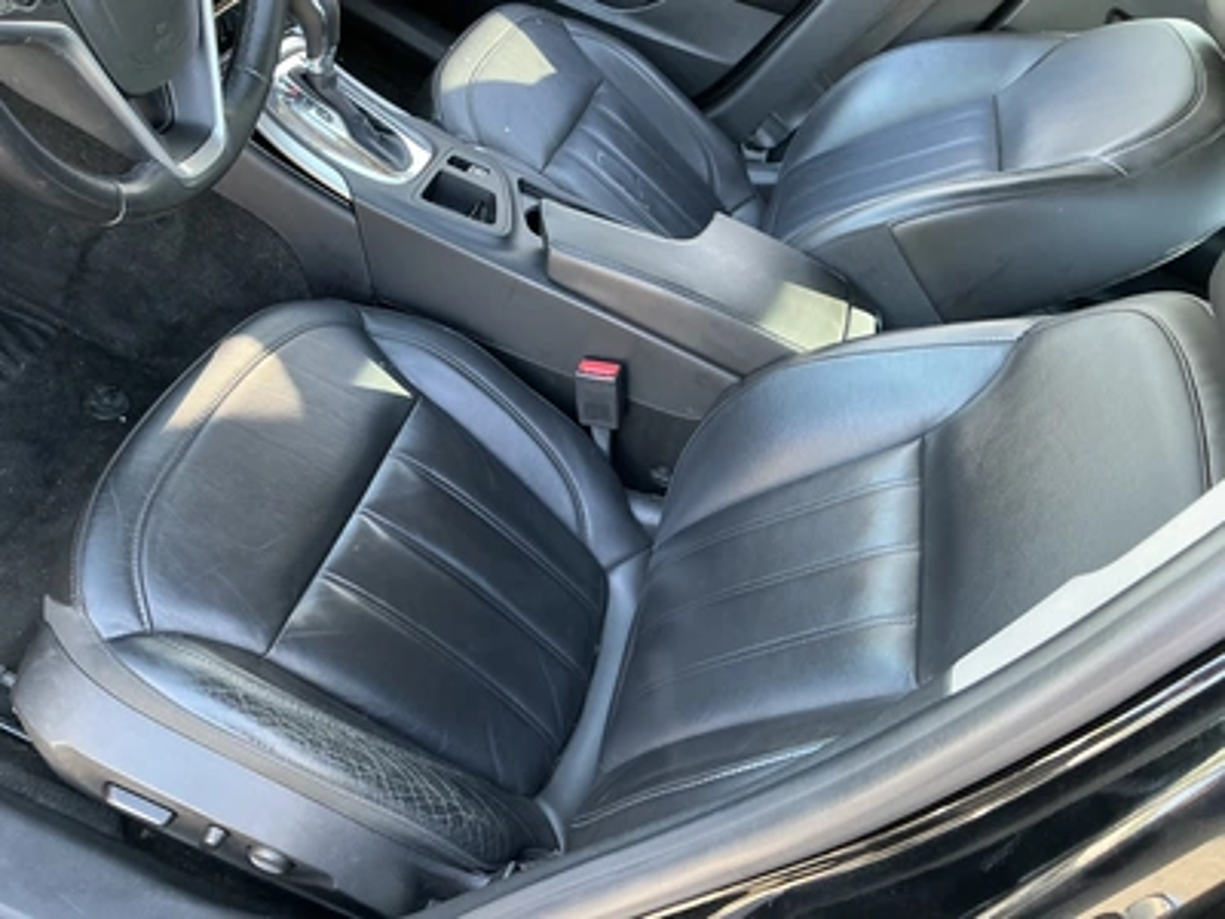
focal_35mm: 28
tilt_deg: -42.5
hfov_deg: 63.4
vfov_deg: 49.7
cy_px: 460
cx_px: 612
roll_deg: -35.3
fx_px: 991
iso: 100
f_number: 1.8
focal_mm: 3
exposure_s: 1/60
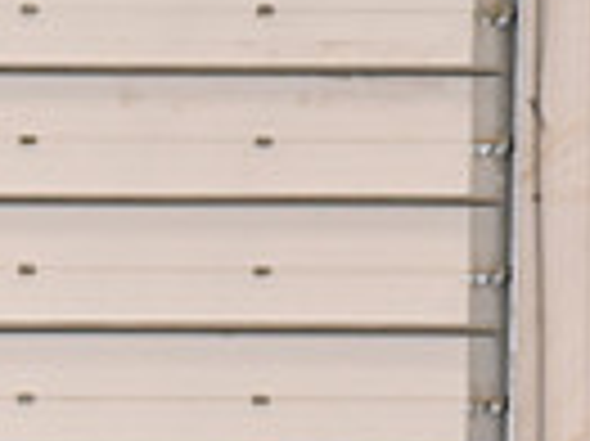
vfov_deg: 1.7
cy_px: 835
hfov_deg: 2.3
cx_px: -576
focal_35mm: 852
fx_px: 14508
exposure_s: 1/250
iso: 1600
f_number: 3.5
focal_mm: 200
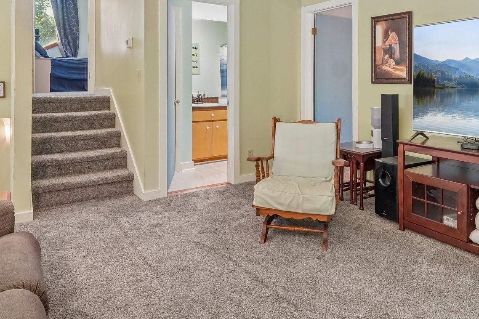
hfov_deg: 67.3
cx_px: 262
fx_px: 359
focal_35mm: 27
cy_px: 90
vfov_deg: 46.6
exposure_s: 1/3.33
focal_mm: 10
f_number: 8
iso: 400
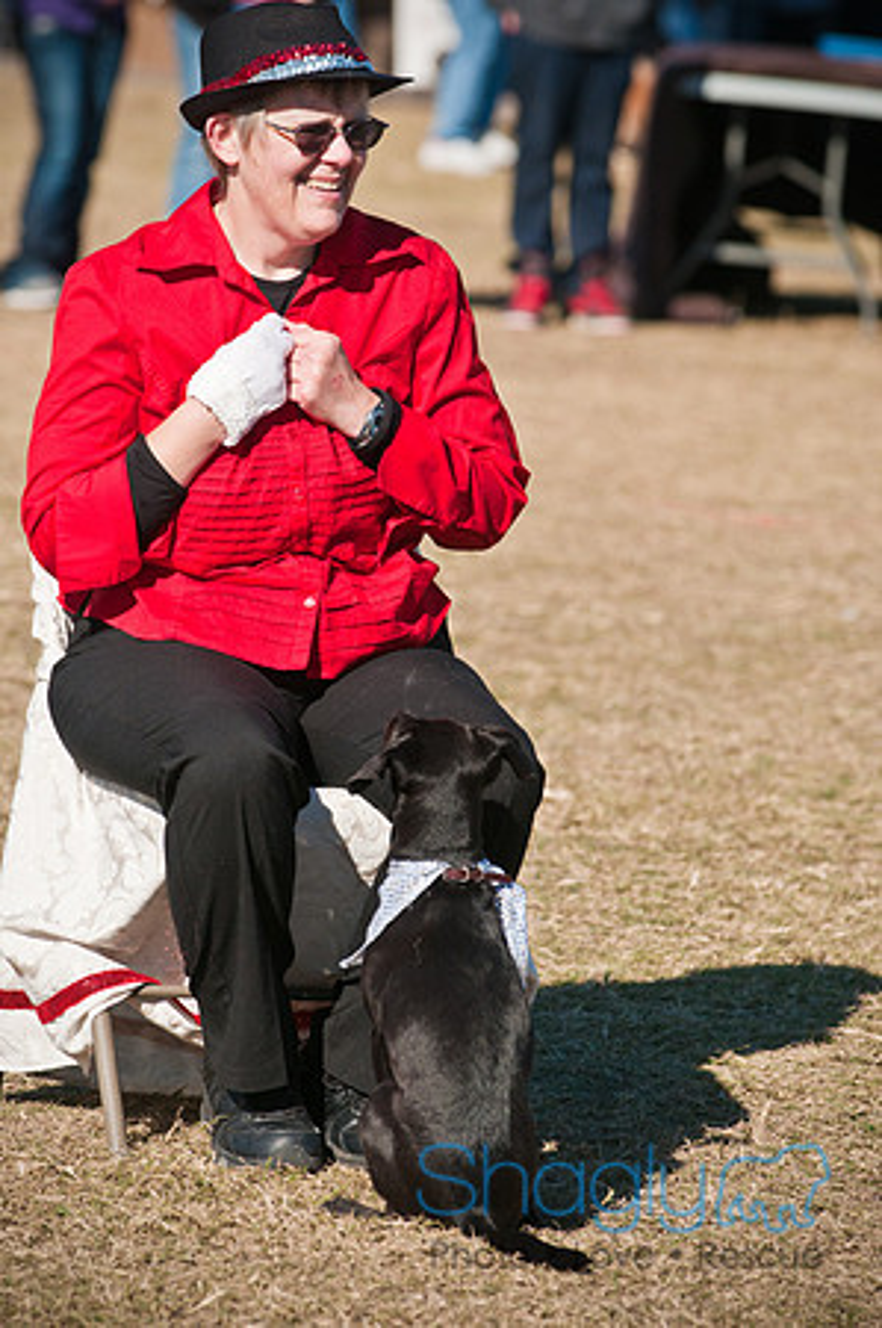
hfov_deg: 4.9
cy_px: 664
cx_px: 441
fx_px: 10221
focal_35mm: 278
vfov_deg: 7.4
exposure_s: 1/2500
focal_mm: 185
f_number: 5.6
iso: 400
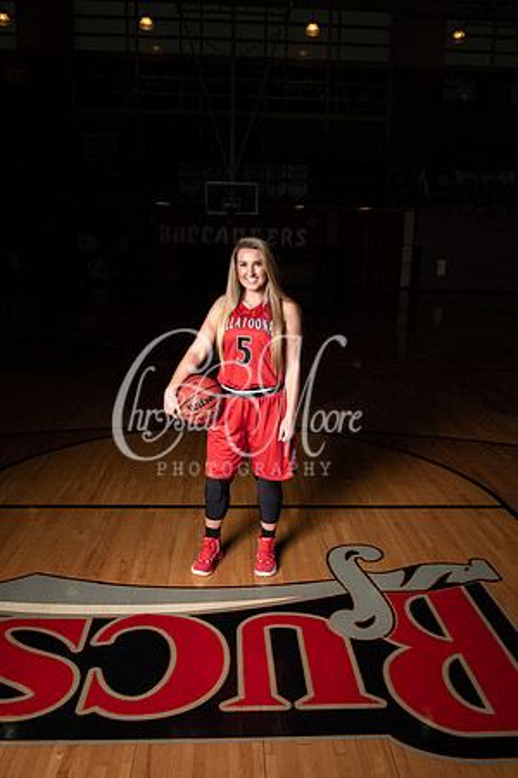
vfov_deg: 65.5
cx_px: 259
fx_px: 604
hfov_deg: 46.4
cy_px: 389
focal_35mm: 28
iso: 320
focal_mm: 28
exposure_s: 1/200
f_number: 14
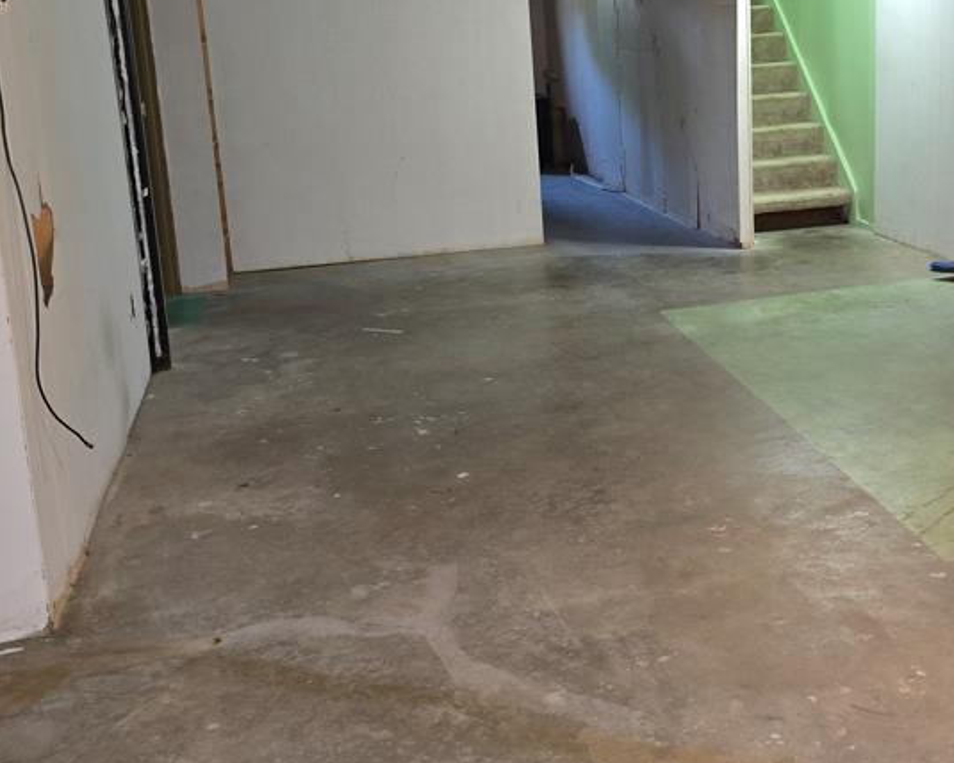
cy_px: 257
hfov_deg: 42.1
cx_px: 669
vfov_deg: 34.6
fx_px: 1214
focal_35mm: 43
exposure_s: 1/12
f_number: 1.7
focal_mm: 6.3
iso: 250
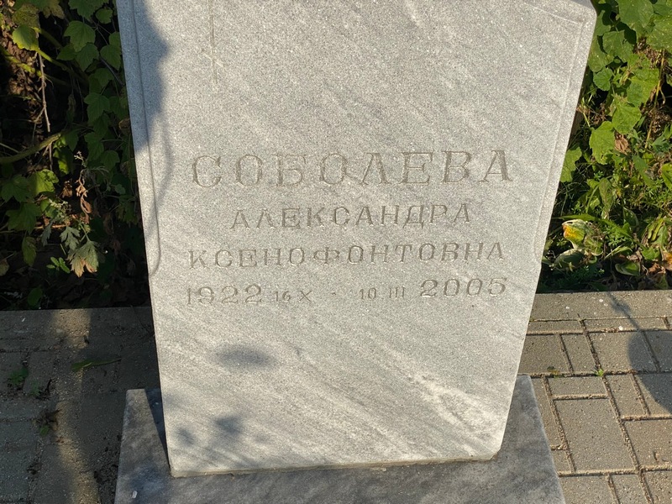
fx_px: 1009
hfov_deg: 36.8
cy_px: 252
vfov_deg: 28.0
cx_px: 336
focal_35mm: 52
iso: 20
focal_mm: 6
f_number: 2
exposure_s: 1/1776
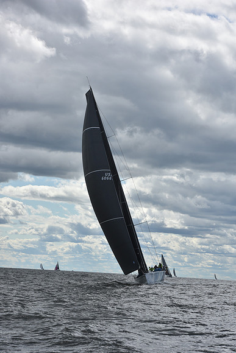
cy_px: 176
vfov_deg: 20.4
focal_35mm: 100
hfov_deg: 13.7
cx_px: 118
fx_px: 983
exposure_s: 1/1000
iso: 250
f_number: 10
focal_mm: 100
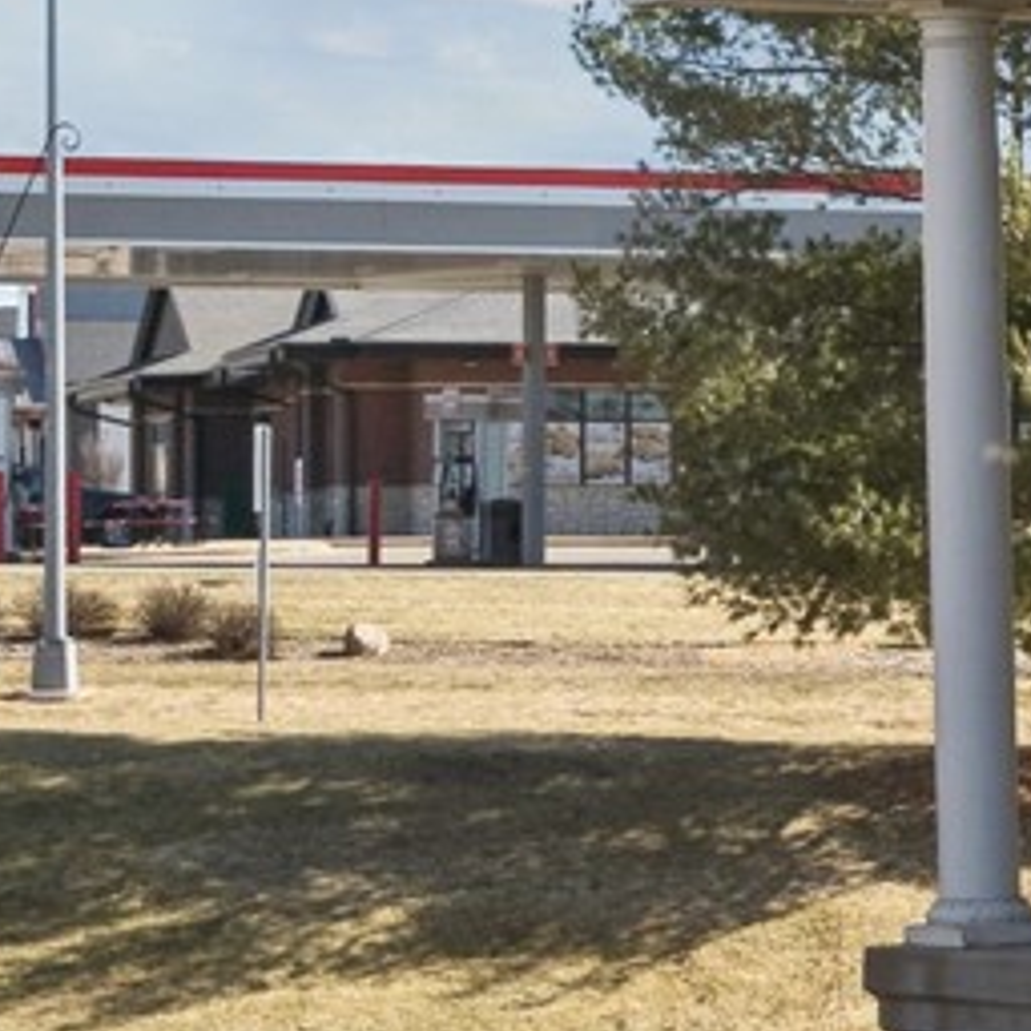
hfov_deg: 7.9
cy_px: -215
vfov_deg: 8.8
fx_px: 6638
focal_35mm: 197
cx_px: 2837
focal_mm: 35
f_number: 9
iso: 400
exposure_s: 1/640
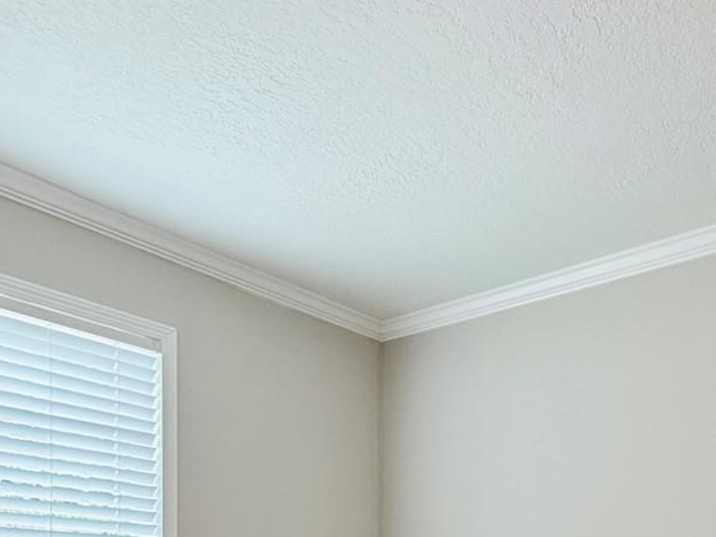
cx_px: 526
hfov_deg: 48.4
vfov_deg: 32.9
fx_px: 765
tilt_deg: -0.2
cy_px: 619
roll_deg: +0.5
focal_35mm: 37
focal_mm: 2.22
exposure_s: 1/60
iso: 320
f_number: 2.2
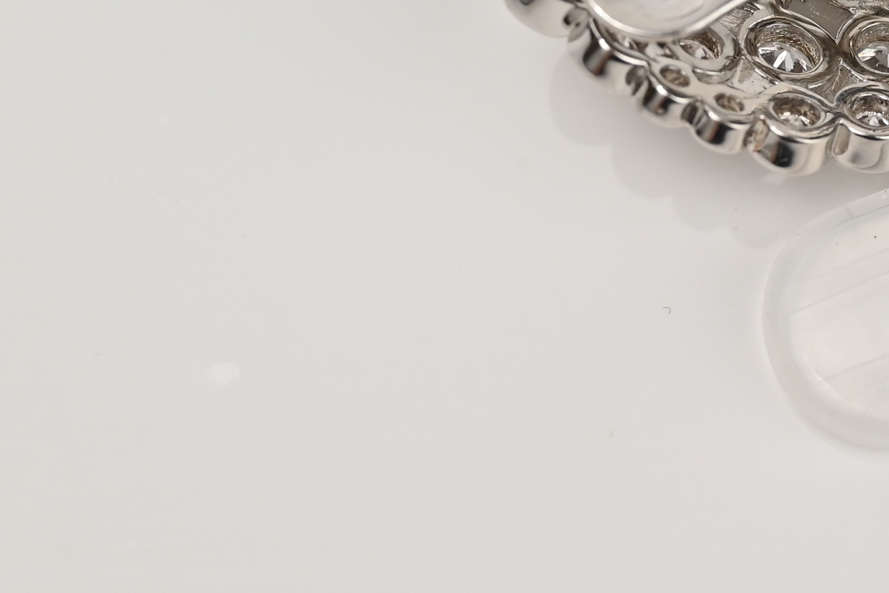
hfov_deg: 11.6
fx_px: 4224
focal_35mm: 171
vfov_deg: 8.0
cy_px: 220
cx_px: 1201
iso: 500
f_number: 8
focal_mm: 50
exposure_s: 1/125
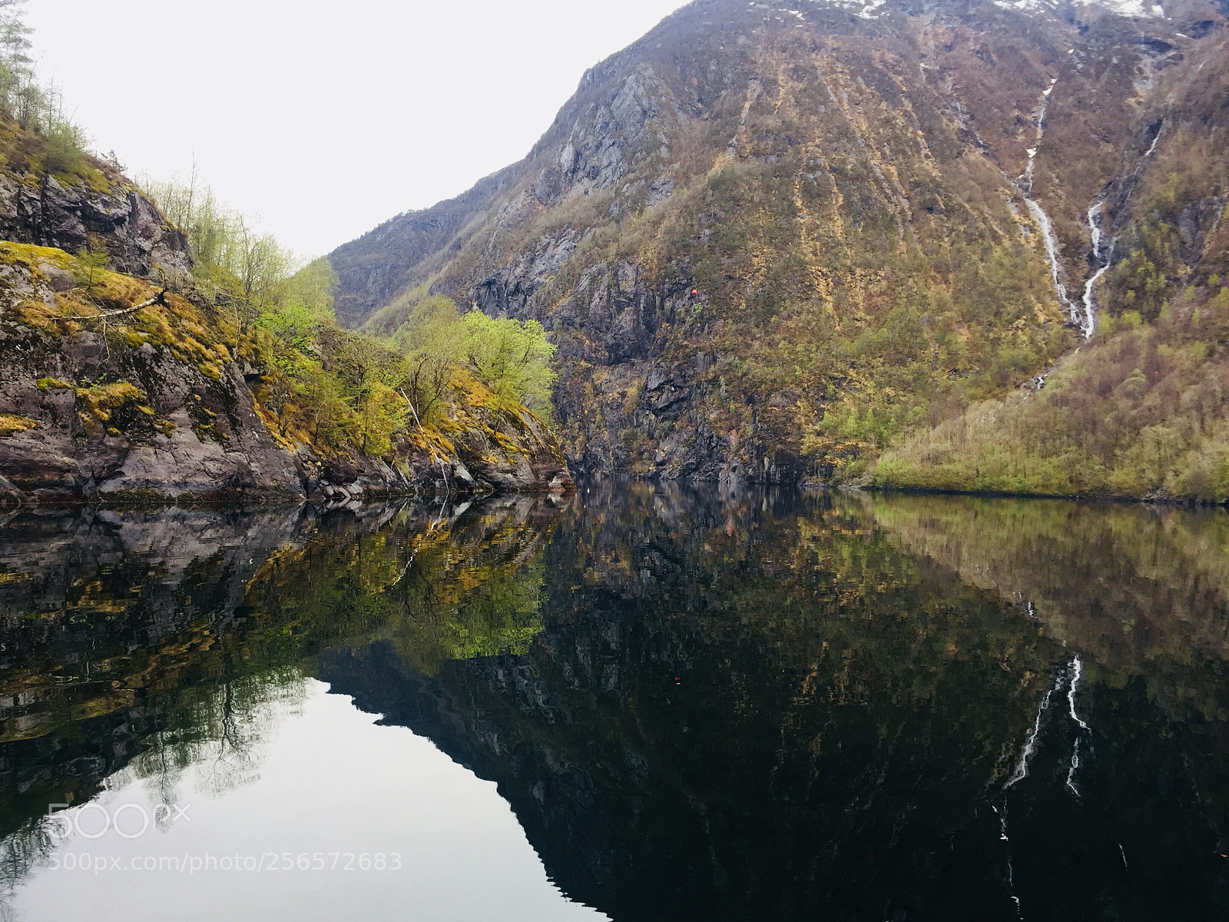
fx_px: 1030
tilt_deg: +0.3
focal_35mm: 29
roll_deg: -2.6
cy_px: 461
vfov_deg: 48.2
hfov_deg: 61.7
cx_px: 614
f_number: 2.2
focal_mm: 4.15
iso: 40
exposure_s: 1/100
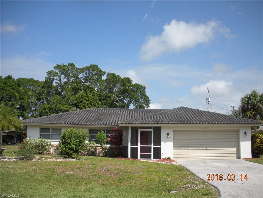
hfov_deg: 52.6
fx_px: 266
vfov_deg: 40.7
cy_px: 99
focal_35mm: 35
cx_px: 132
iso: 64
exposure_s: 1/838
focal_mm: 6.3
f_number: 3.5
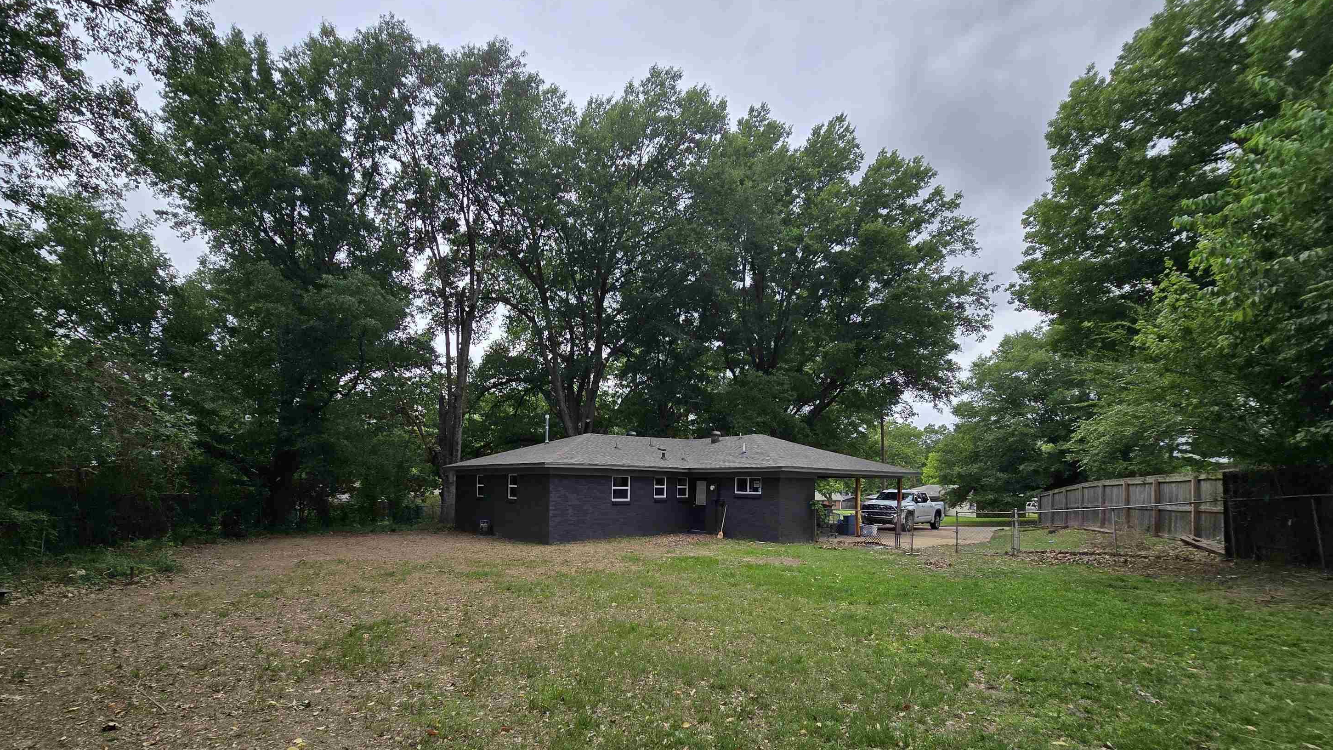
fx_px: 530
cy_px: 479
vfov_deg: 69.2
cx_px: 630
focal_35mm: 15
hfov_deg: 102.9
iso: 50
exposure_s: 1/2077
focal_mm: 2.2
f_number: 2.2
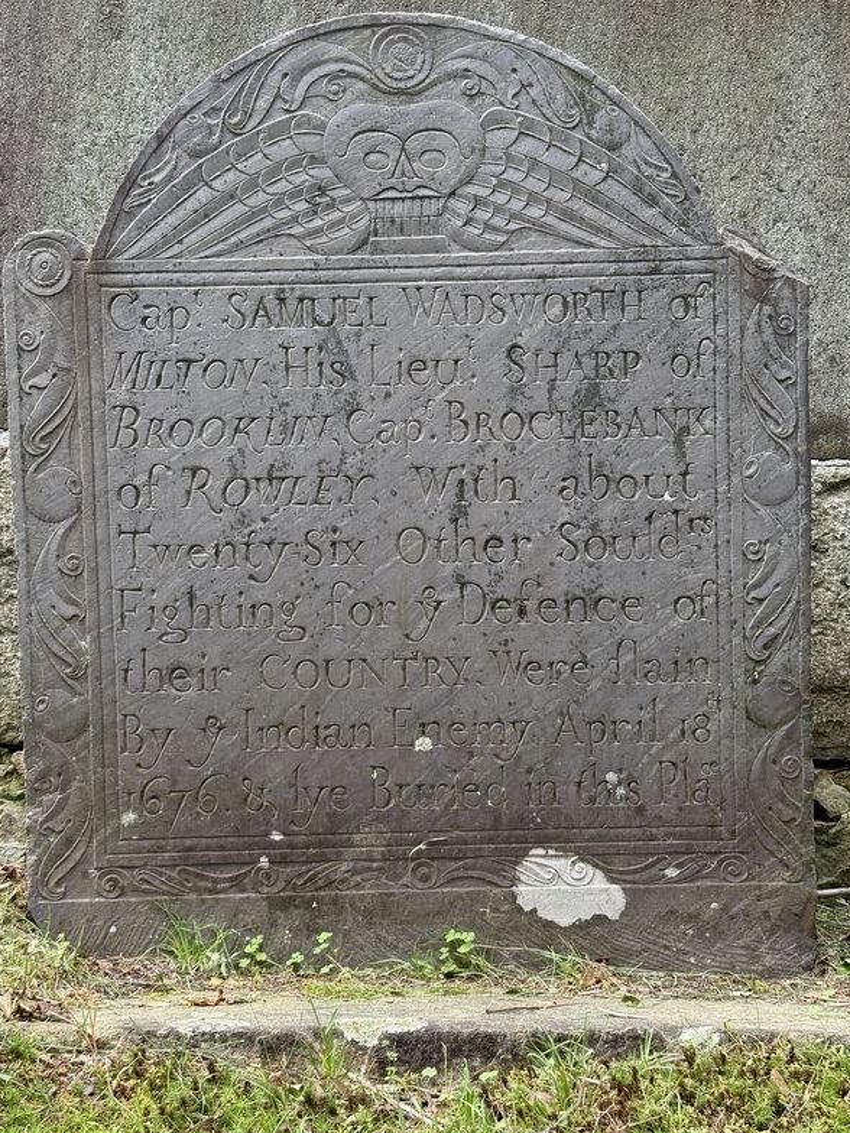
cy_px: 577
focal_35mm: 49
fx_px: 1604
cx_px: 421
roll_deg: -2.0
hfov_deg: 29.7
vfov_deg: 38.9
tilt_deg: -2.0
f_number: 1.78
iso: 125
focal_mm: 6.76
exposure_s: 1/242
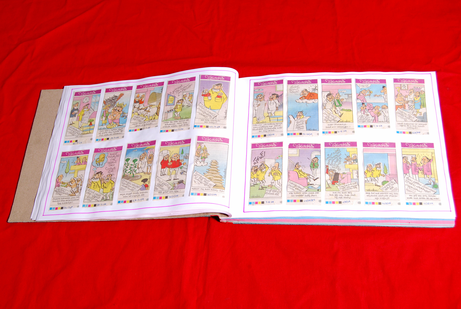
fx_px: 596
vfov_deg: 29.0
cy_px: 154
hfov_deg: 42.3
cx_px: 230
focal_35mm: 46
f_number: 5.6
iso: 400
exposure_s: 1/125
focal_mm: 31
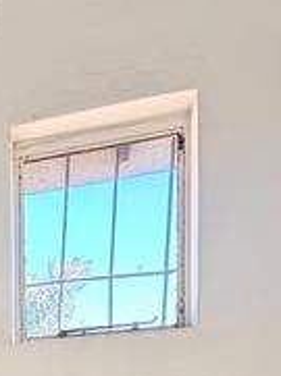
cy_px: 505
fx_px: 673
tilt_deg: -2.5
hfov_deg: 19.2
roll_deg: +1.6
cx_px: -189
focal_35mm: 62
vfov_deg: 26.1
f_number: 2.2
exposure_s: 1/99
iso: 80
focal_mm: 2.22
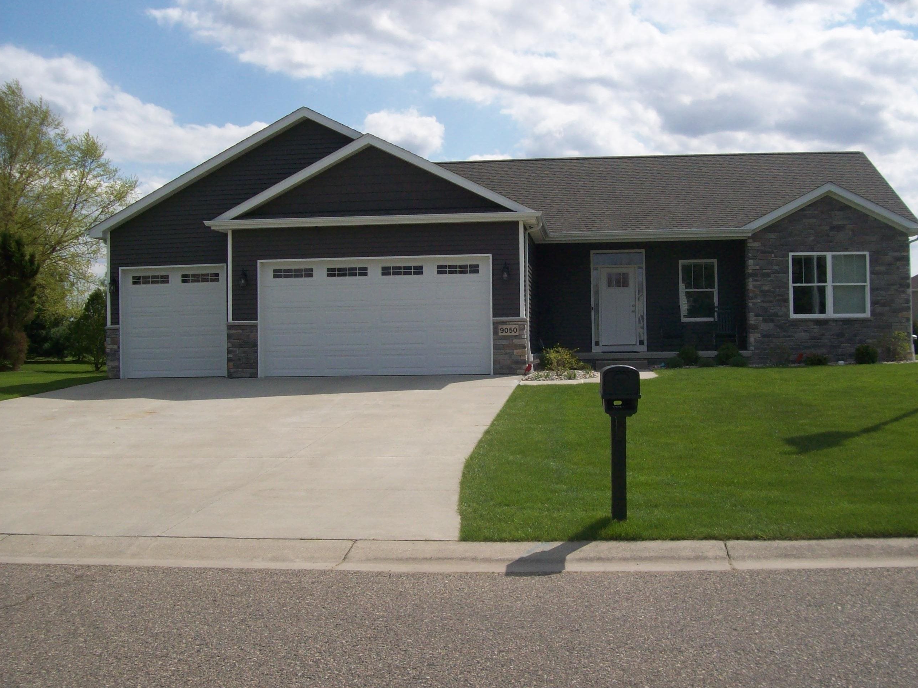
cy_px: 322
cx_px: 503
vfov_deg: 35.9
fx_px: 1061
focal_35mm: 40
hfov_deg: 46.7
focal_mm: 6
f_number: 4.8
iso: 80
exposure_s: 1/943
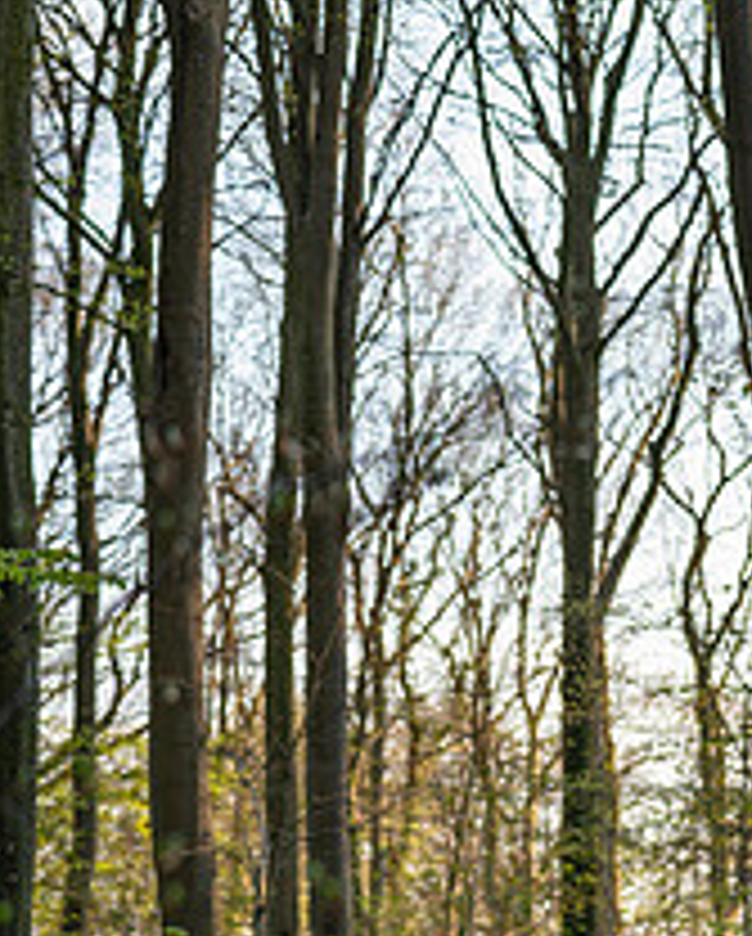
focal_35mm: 142
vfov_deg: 13.5
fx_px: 3942
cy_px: 756
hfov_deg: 10.9
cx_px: 617
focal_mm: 70
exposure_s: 1/1000
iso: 800
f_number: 2.8
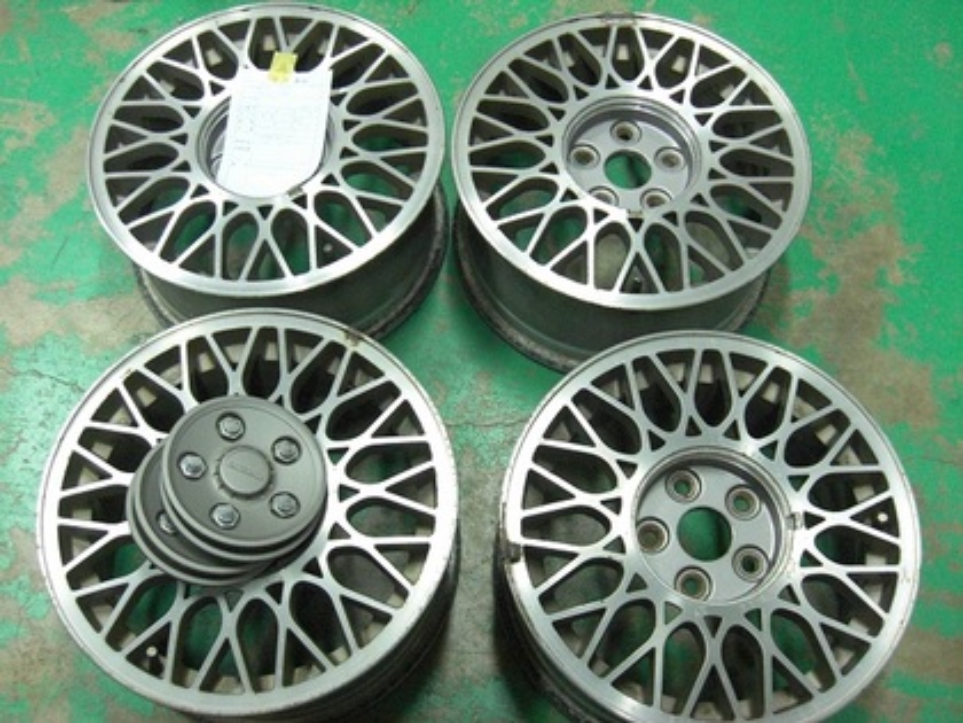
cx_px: 482
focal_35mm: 38
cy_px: 362
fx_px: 1057
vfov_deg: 37.7
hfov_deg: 49.0
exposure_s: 1/40
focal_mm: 7.9
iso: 800
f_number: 2.8
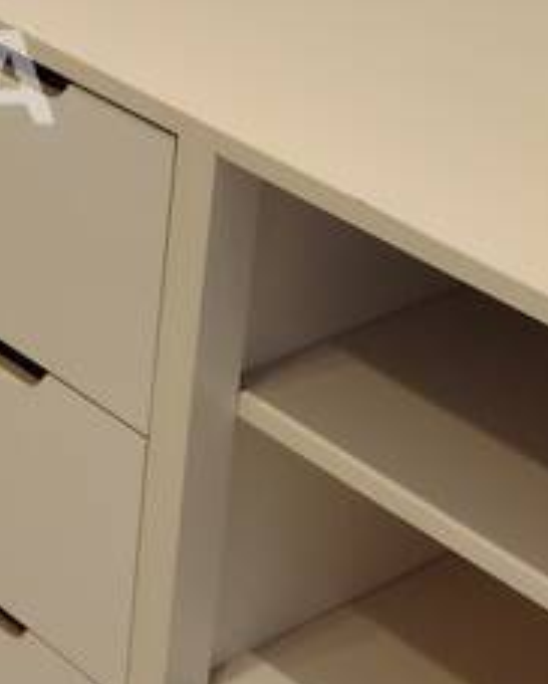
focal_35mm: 116
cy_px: -160
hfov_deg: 12.8
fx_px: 2349
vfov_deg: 15.9
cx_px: -187
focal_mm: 4.71
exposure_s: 1/60
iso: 372
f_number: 1.7
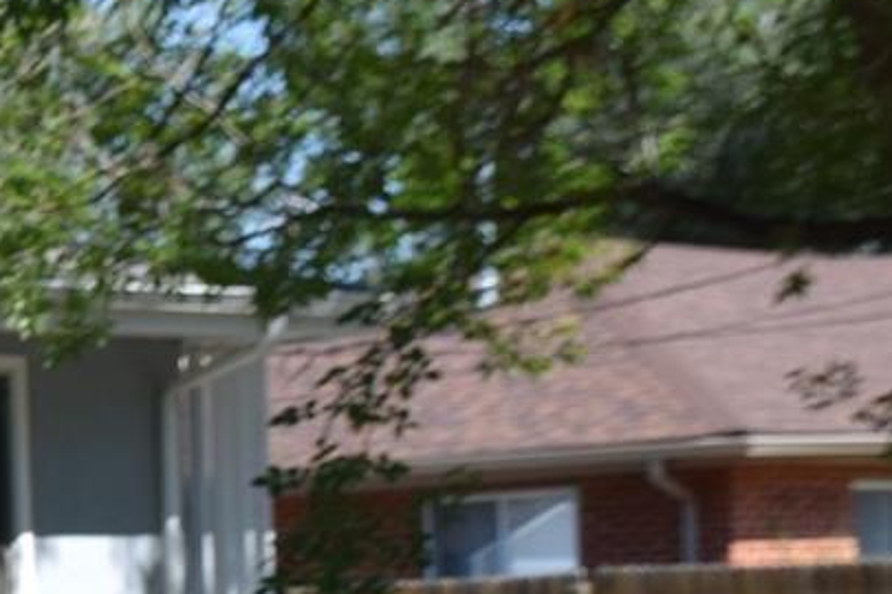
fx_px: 4460
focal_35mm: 180
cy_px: 733
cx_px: -836
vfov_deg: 7.6
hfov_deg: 10.6
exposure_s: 1/320
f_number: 9
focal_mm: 30
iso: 200
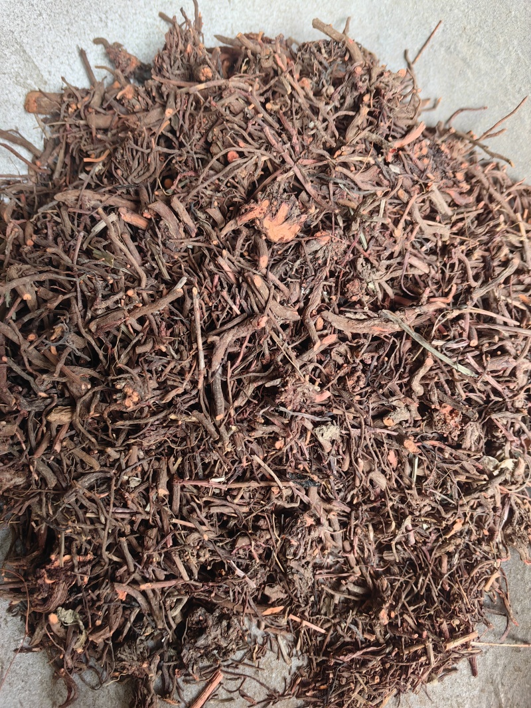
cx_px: 266
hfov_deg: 51.3
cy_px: 354
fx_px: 552
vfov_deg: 65.3
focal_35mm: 27
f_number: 2
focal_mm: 5.75
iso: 64
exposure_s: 1/100
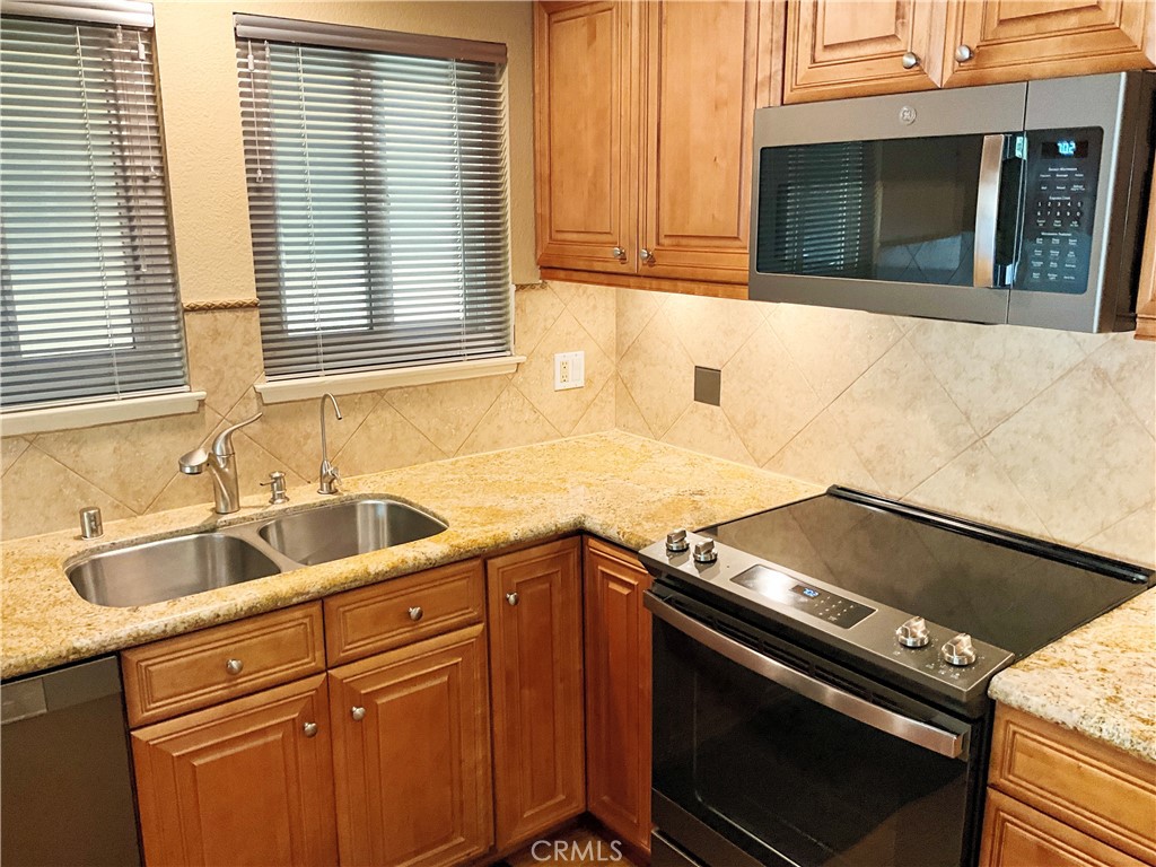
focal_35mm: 29
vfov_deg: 48.2
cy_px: 434
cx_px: 578
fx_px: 968
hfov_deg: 61.7
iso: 125
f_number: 1.8
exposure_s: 1/60
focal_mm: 3
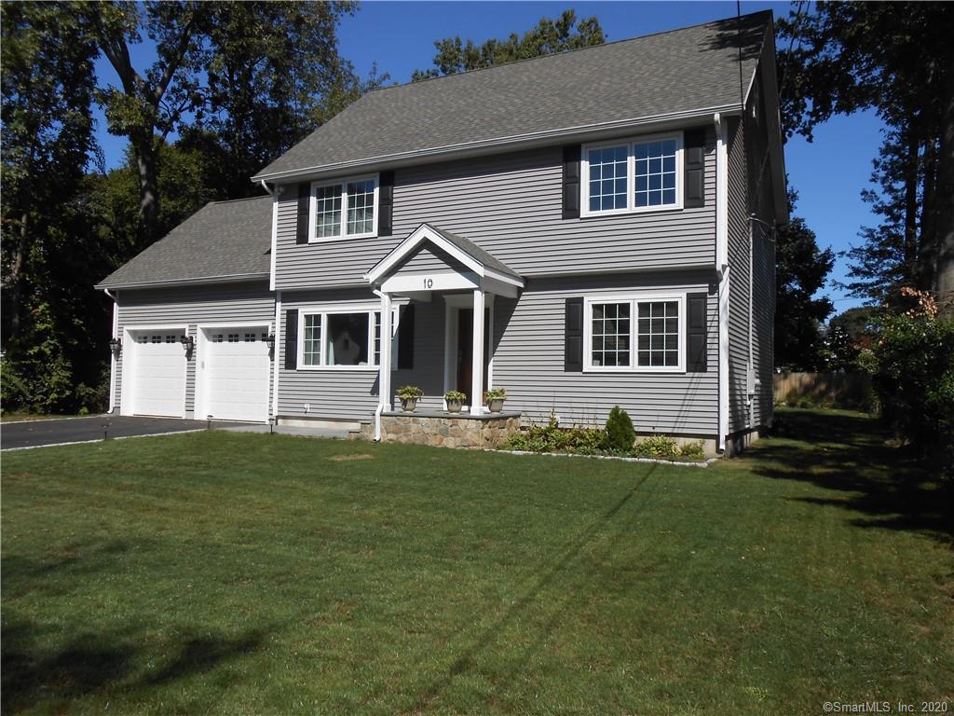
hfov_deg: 67.3
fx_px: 717
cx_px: 477
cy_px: 358
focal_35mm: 26
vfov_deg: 53.1
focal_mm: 4.6
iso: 80
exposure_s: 1/1250
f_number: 3.5
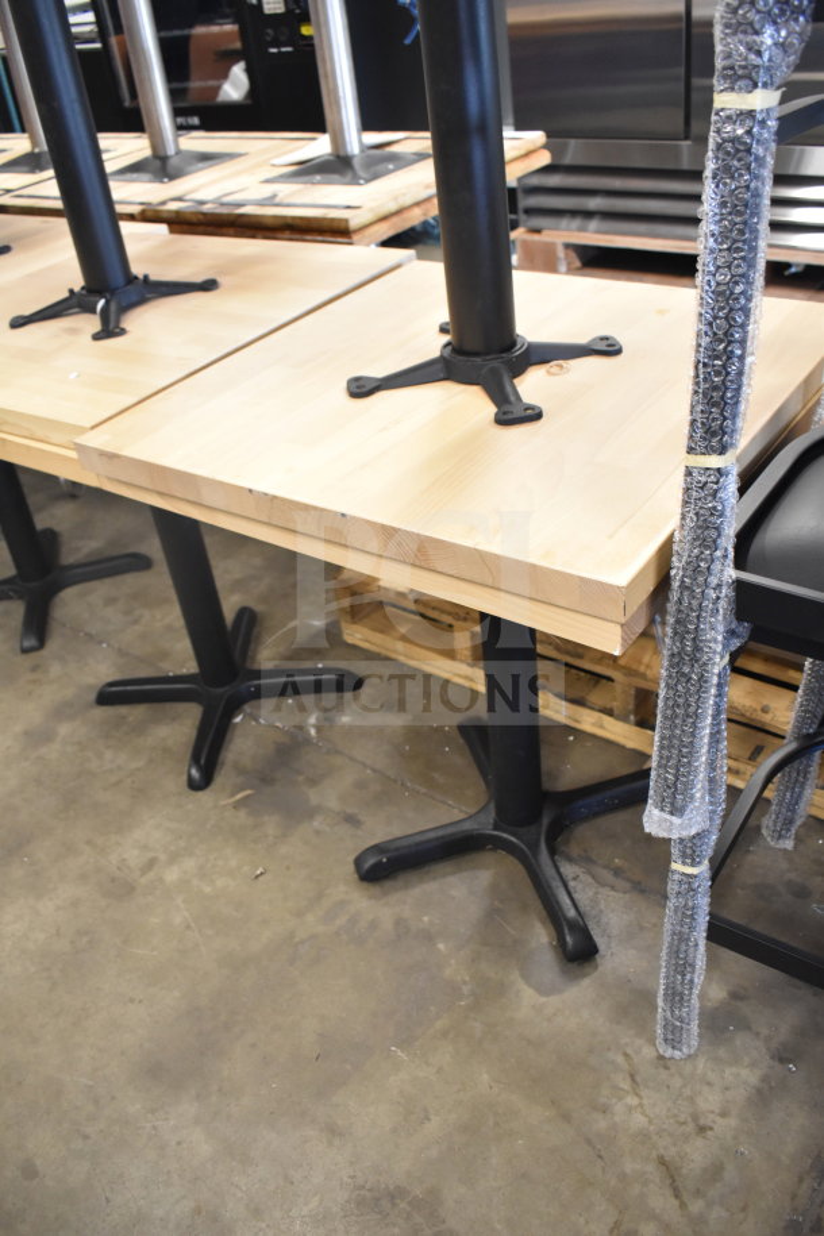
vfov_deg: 61.9
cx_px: 412
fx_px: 1030
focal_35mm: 30
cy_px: 618
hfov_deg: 43.6
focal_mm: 20
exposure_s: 1/30
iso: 1800
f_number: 3.5
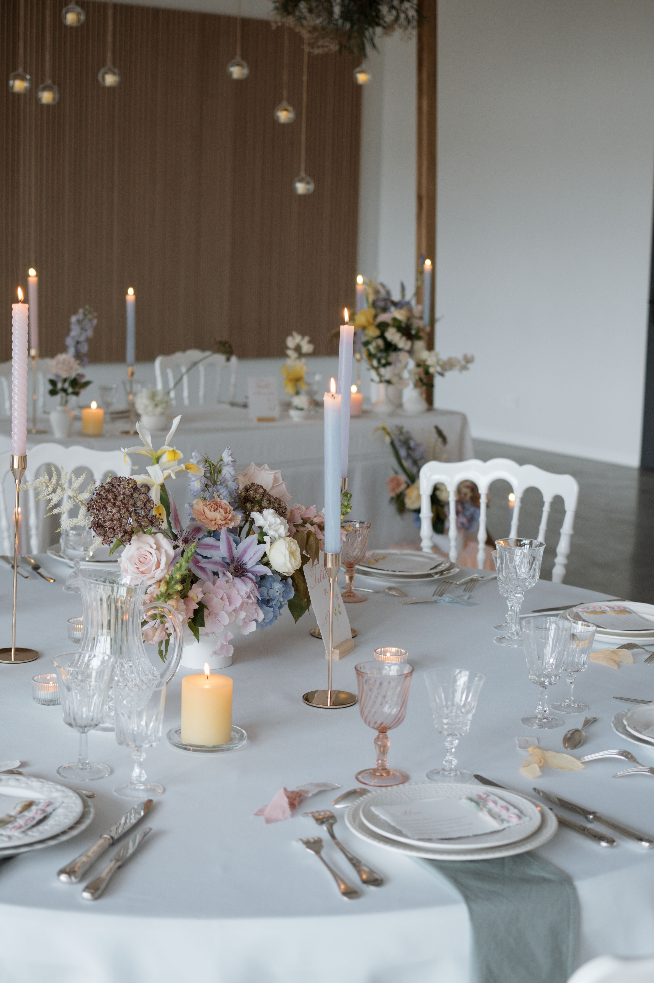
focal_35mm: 52
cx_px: 327
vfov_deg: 38.2
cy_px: 492
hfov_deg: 26.0
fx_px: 1418
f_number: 2.8
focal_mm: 35
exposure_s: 1/160
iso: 400
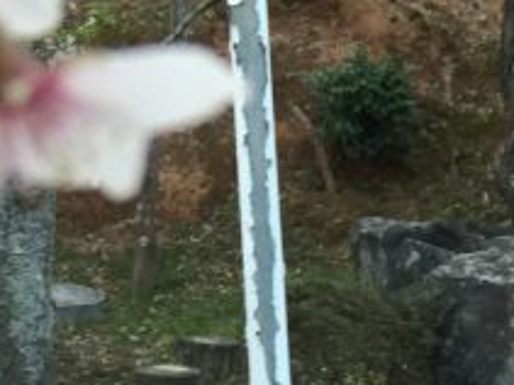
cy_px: -395
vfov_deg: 9.8
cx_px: 17
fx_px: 2092
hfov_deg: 13.8
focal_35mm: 141
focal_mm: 4.15
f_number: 2.2
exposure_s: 1/30
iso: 50
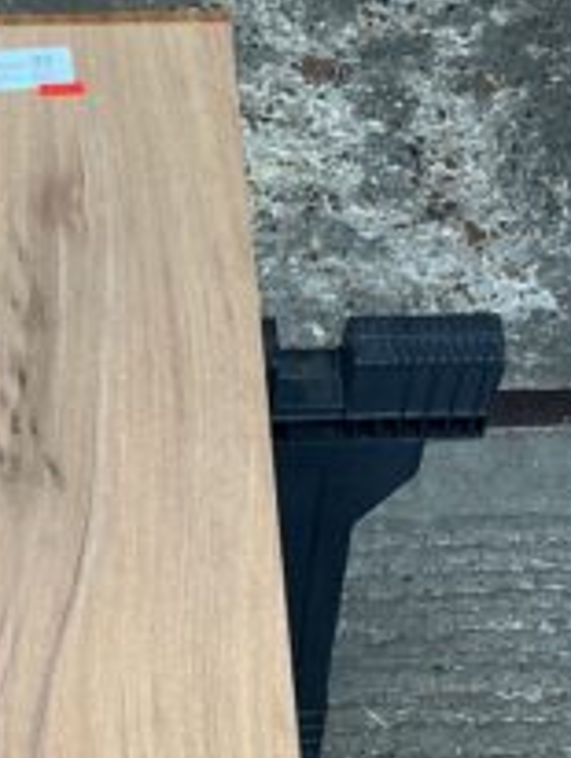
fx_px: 1646
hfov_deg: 19.0
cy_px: 918
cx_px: -22
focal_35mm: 75
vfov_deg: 23.6
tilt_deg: -67.8
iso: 32
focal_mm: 3
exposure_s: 1/100
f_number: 1.8
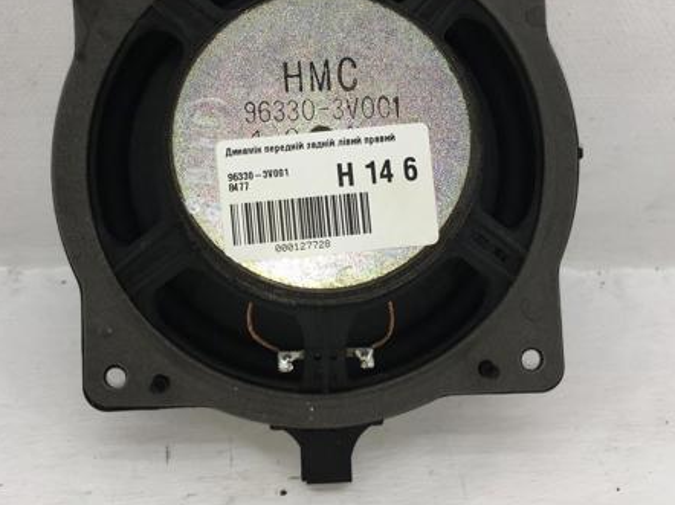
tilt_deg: -31.7
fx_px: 819
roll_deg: -0.8
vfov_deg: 34.2
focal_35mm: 42
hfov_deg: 44.8
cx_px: 312
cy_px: 203
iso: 25
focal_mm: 4.15
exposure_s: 1/361
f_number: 2.2
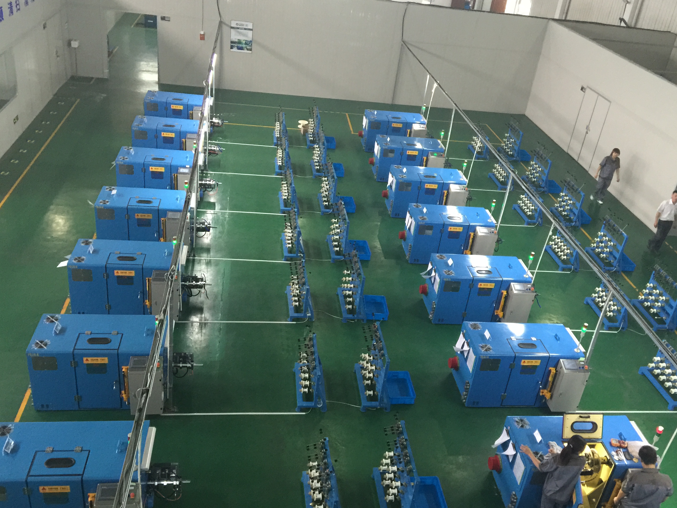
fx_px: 645
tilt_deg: -28.3
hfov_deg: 55.3
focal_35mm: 33
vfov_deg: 42.9
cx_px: 370
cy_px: 247
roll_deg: -8.7
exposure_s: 1/8
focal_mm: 4.15
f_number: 2.2
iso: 125
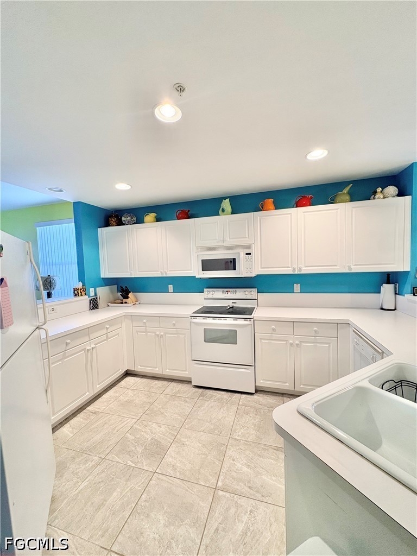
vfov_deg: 102.1
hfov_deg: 85.7
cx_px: 208
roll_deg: +2.1
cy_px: 278
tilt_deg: -3.3
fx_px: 225
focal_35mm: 14
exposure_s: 1/60
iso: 160
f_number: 2.2
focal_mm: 2.22
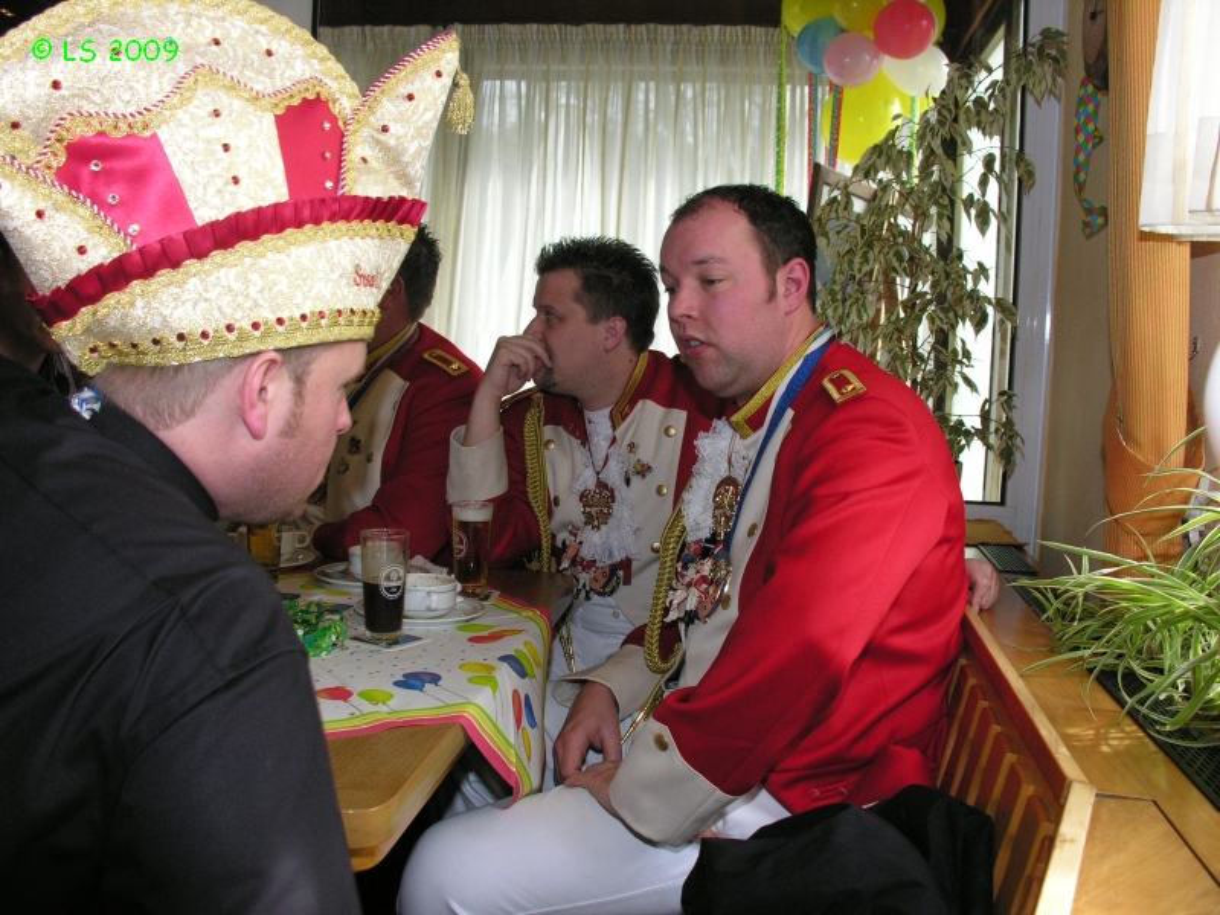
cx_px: 610
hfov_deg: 52.6
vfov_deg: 40.7
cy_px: 458
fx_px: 1234
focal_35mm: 35
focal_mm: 8.9
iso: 200
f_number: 4
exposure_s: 1/120
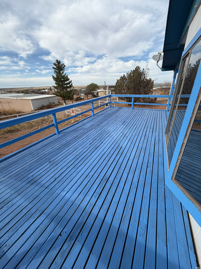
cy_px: 134
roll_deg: +3.2
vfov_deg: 102.1
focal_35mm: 14
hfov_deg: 85.7
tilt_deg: -22.4
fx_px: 108
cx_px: 100
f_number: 2.2
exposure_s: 1/841
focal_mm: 2.22
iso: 20
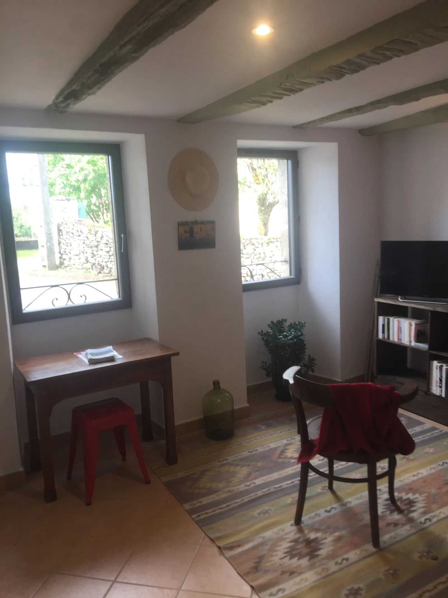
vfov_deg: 61.7
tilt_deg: -6.5
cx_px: 224
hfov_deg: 48.2
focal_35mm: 29
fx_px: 500
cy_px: 299
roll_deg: +2.8
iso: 32
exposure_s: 1/50
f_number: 2.2
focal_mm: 4.15
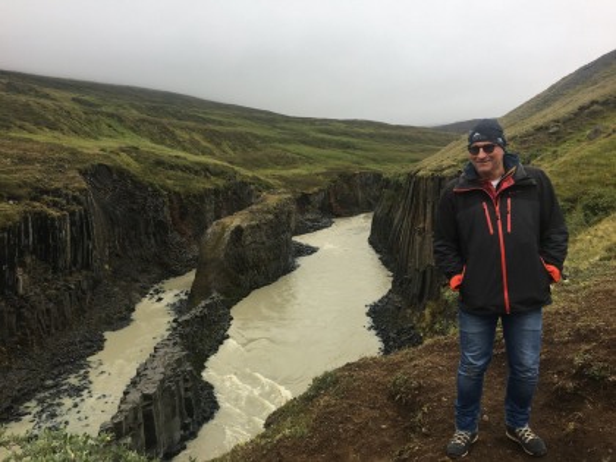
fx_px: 516
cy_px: 231
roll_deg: -0.3
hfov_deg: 61.7
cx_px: 308
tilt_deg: -6.0
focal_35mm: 29
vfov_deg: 48.2
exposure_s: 1/237
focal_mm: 4.15
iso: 25
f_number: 2.2
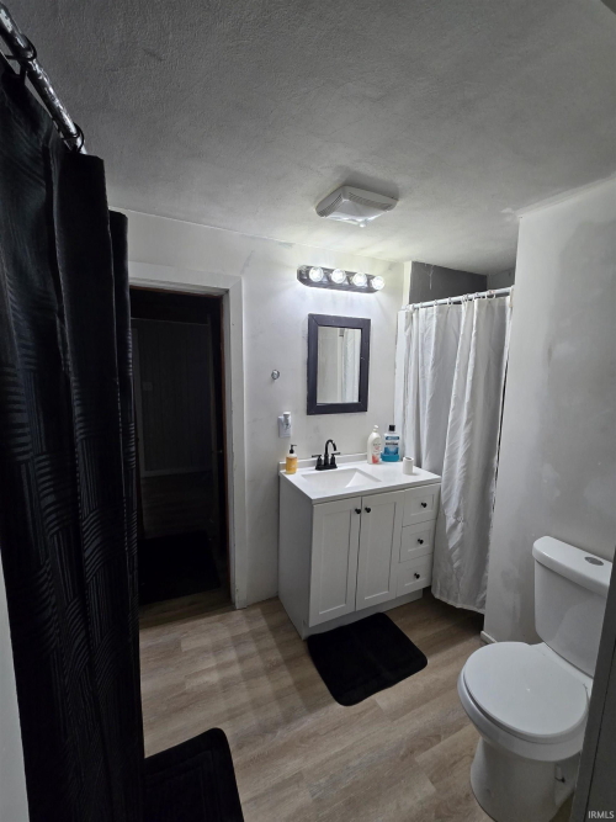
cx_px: 308
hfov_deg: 89.9
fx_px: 309
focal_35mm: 13
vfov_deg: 106.2
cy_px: 411
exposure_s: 1/60
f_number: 2.2
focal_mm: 2.2
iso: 200
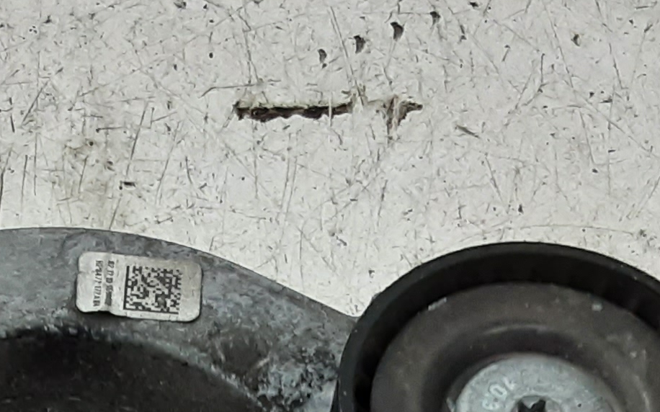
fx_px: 1834
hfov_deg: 20.0
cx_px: 52
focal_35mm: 102
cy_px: 852
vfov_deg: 11.4
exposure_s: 1/50
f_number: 1.9
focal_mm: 2.91
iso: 80
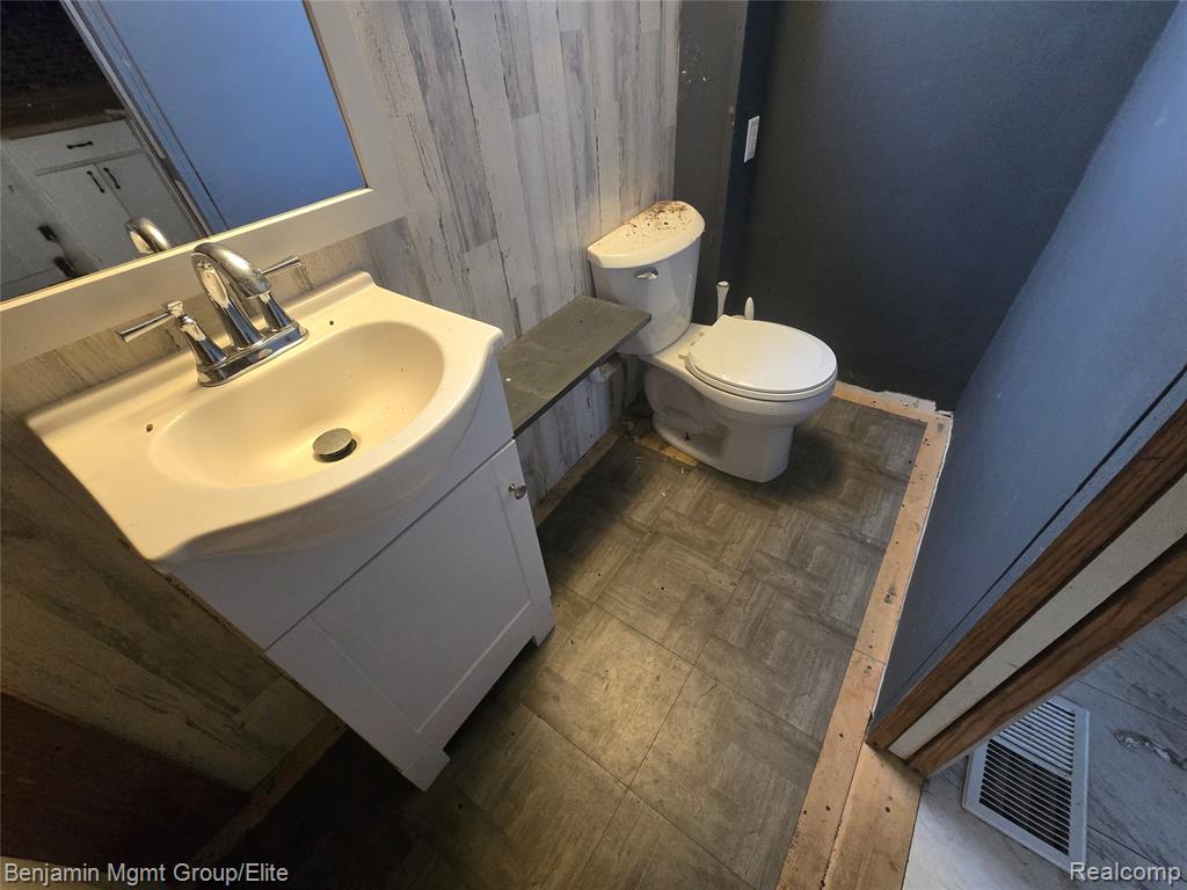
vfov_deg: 89.9
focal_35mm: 13
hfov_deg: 106.2
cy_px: 445
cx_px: 594
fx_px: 446
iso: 640
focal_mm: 2.2
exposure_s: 1/60
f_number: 2.2
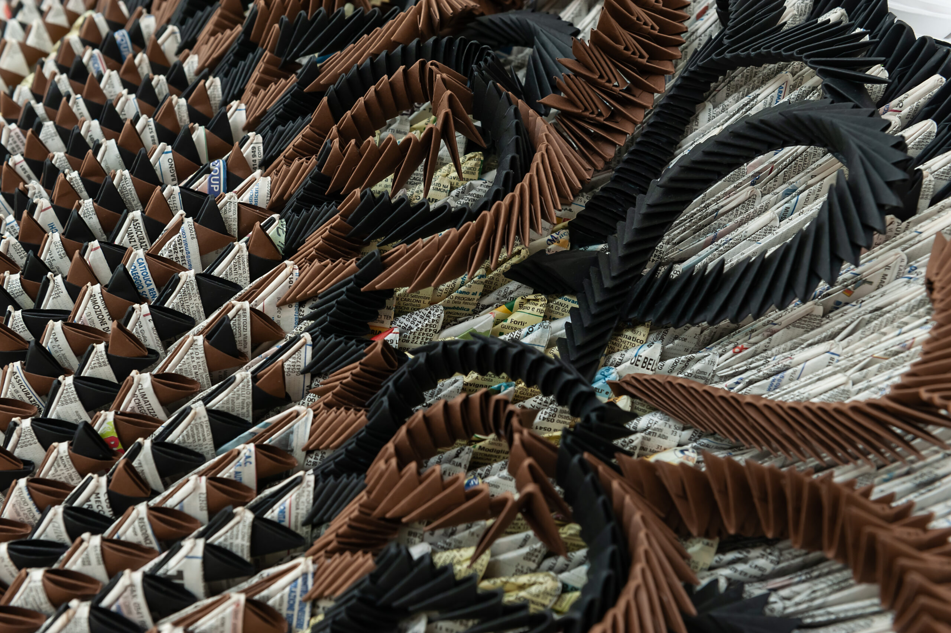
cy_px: 316
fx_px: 1267
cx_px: 476
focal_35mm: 48
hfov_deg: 41.1
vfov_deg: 28.0
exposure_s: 1/125
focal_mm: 48
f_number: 8
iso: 400
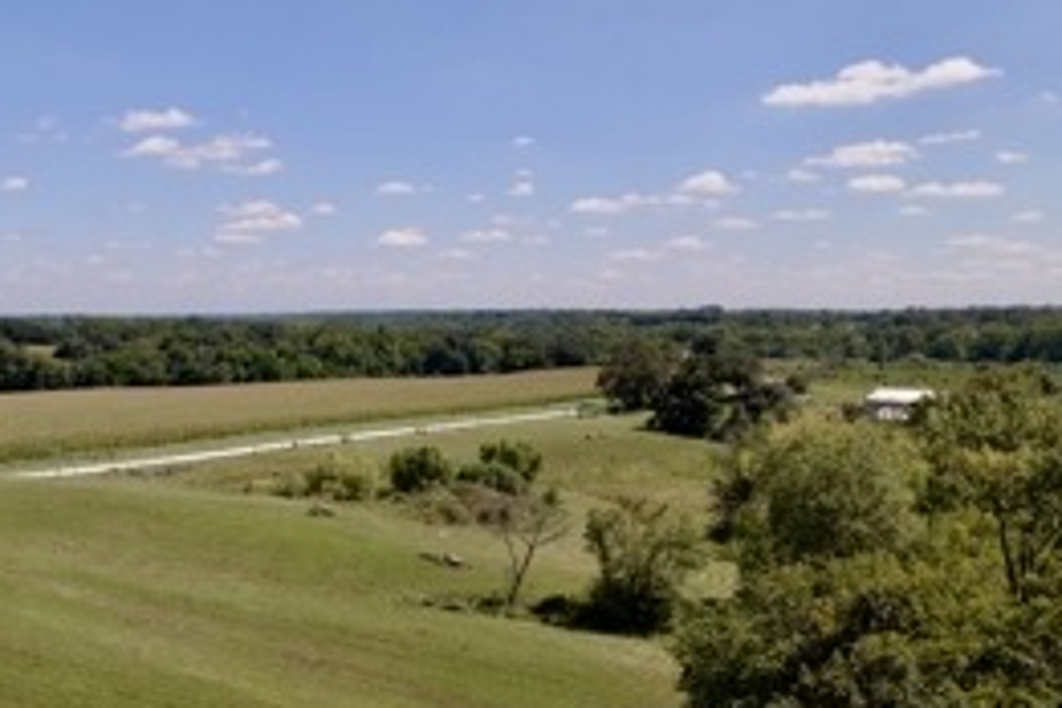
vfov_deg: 34.5
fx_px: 1121
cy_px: 513
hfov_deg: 47.5
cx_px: 187
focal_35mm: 38
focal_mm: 8.38
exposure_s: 1/120
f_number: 2.8
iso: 100
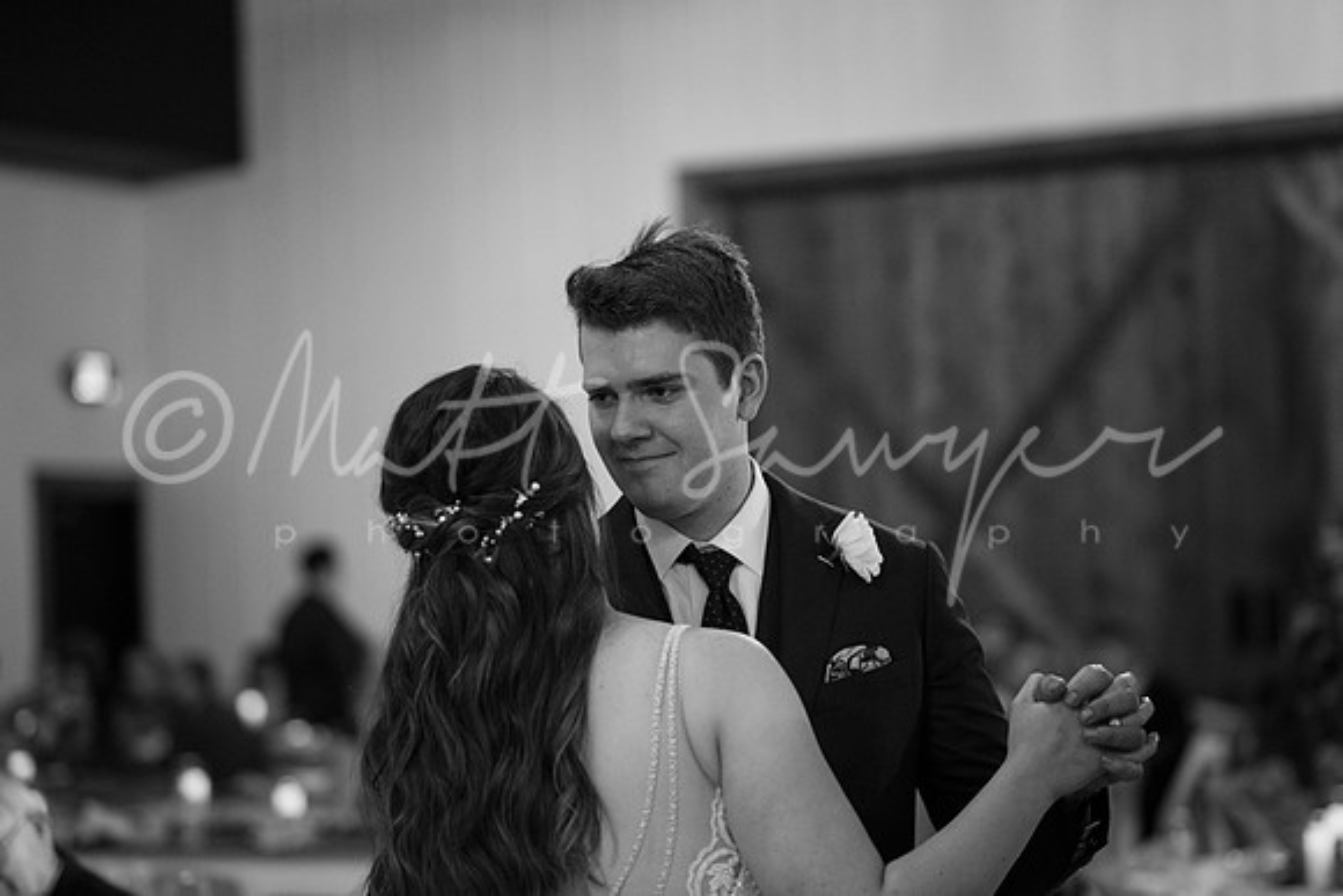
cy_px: 448
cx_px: 672
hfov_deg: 23.9
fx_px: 3172
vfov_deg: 16.1
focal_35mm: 85
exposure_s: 1/125
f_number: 2.2
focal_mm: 85
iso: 1600
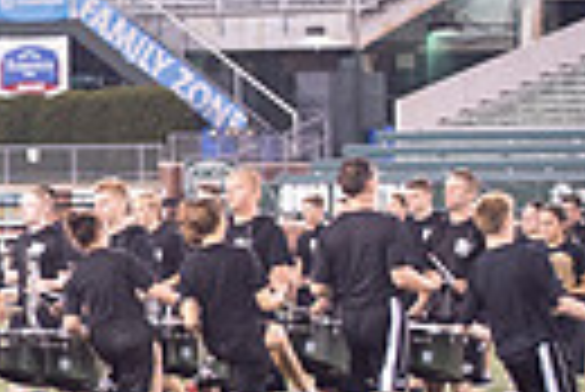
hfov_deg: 6.4
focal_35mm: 312
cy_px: 205
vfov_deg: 4.4
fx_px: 5076
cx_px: -670
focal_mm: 70
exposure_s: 1/320
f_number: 2.8
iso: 1000
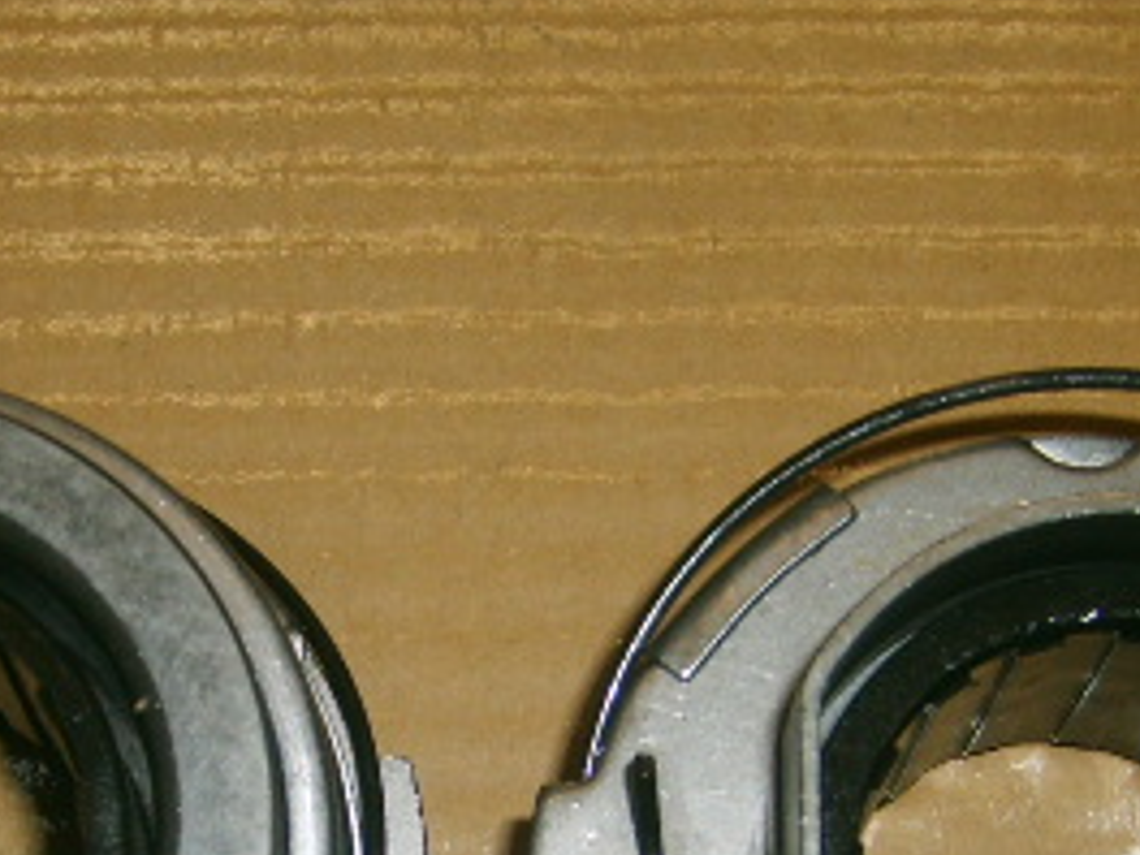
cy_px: 933
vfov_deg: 16.8
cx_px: 492
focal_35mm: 85
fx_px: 2799
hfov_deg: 23.0
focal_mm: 5.8
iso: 100
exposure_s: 1/30
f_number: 2.8
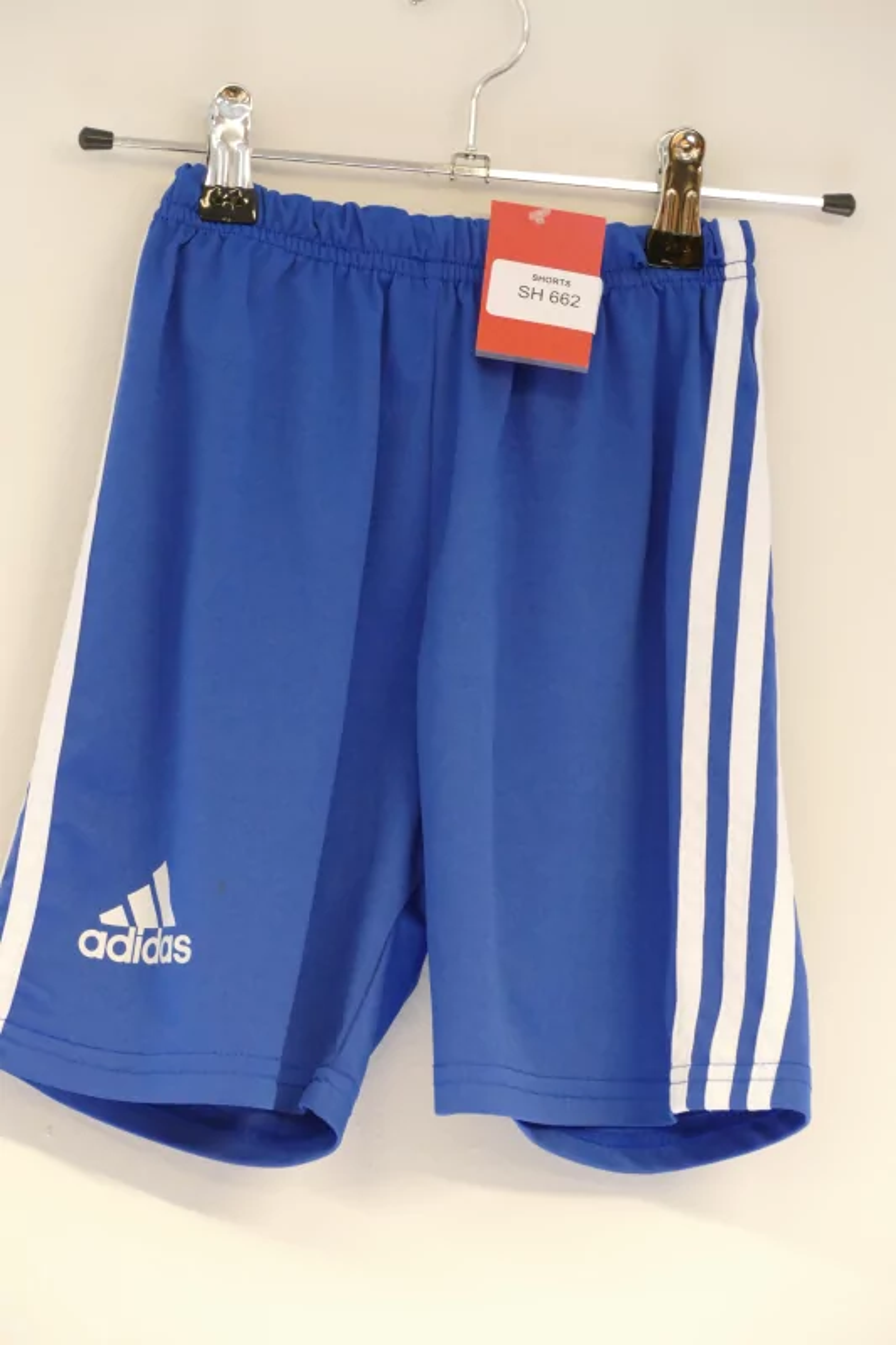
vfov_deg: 12.1
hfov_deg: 8.1
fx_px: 6349
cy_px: 672
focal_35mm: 170
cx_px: 448
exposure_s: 1/25
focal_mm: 61.93
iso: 1600
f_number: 4
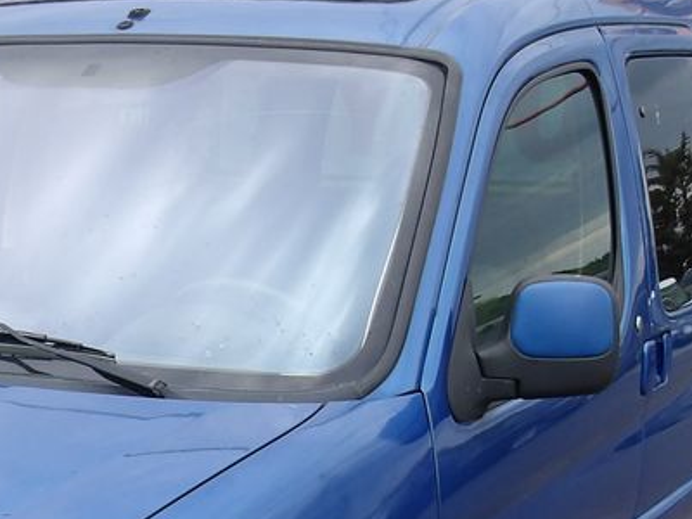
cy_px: 592
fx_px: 1619
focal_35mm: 81
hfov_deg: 23.3
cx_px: 26
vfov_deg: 17.5
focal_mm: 4.9
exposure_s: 1/529
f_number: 3
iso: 100
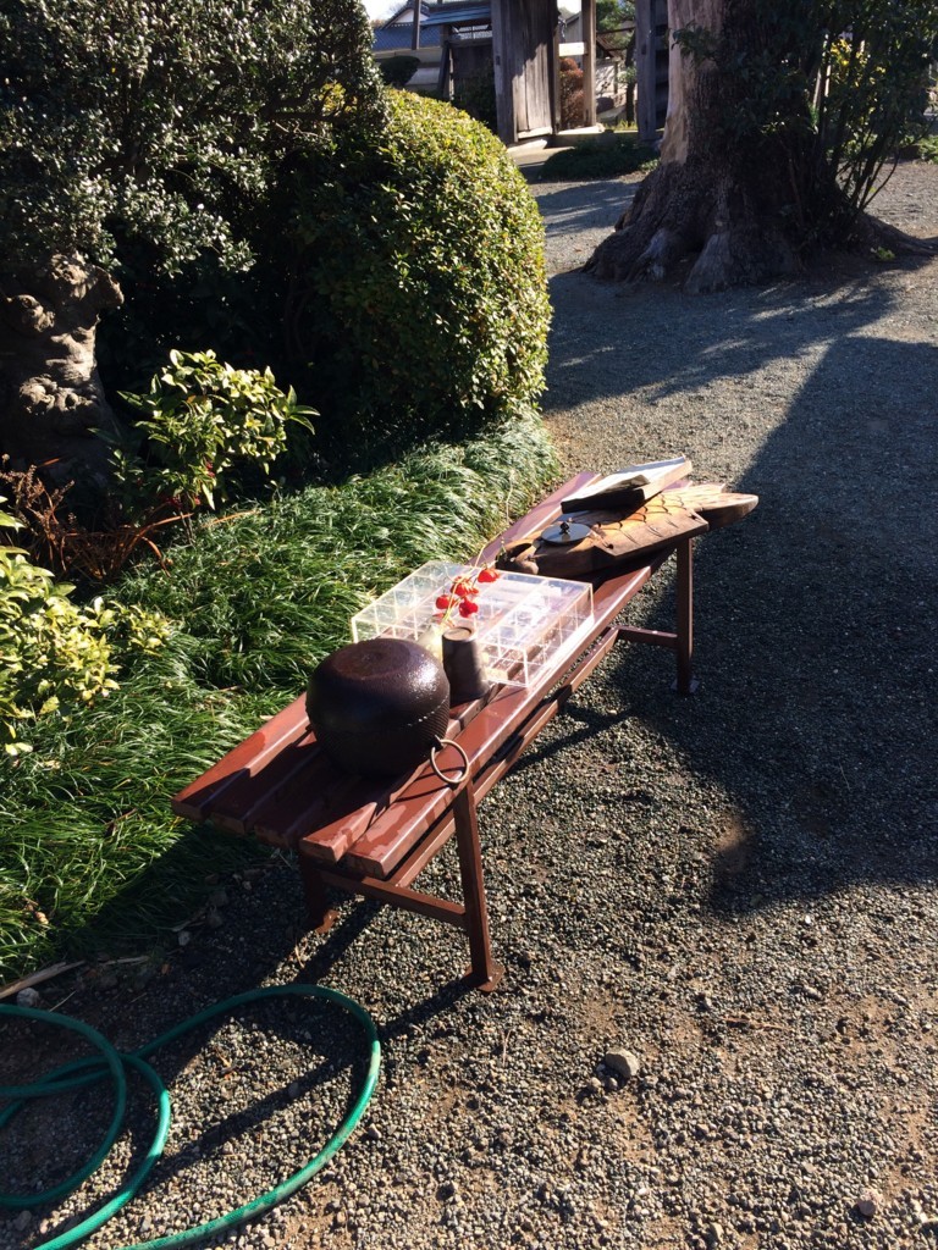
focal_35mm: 29
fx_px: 1048
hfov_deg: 48.2
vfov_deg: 61.7
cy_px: 625
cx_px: 469
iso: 32
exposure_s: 1/651
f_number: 2.2
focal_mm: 4.15
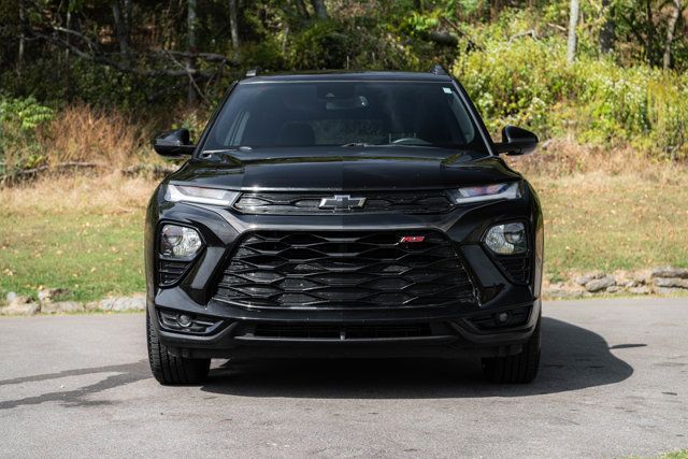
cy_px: 230
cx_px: 344
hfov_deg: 28.8
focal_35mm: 70
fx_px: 1338
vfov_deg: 19.5
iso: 640
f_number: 5.6
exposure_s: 1/2000
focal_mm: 70
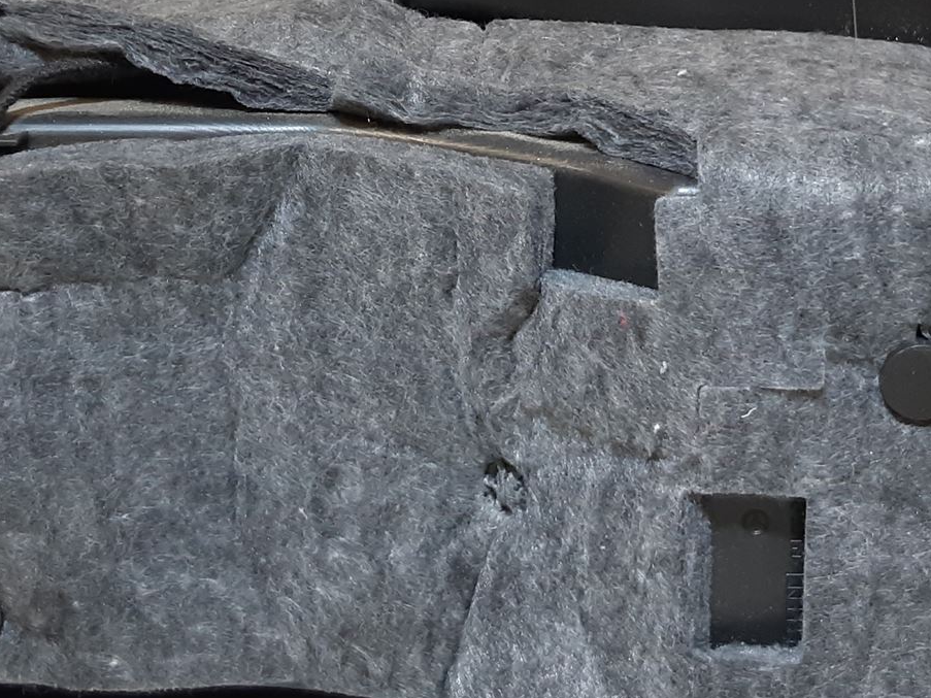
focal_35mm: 59
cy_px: 259
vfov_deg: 24.7
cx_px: 505
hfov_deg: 32.7
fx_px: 1587
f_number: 1.7
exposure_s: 1/50
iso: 125
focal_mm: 3.93
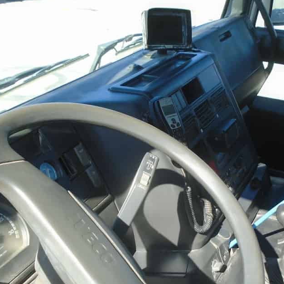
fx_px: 455
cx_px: 191
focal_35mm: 49
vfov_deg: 34.5
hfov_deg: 34.3
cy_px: 179
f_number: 3.2
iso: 100
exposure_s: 1/250
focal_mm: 4.6
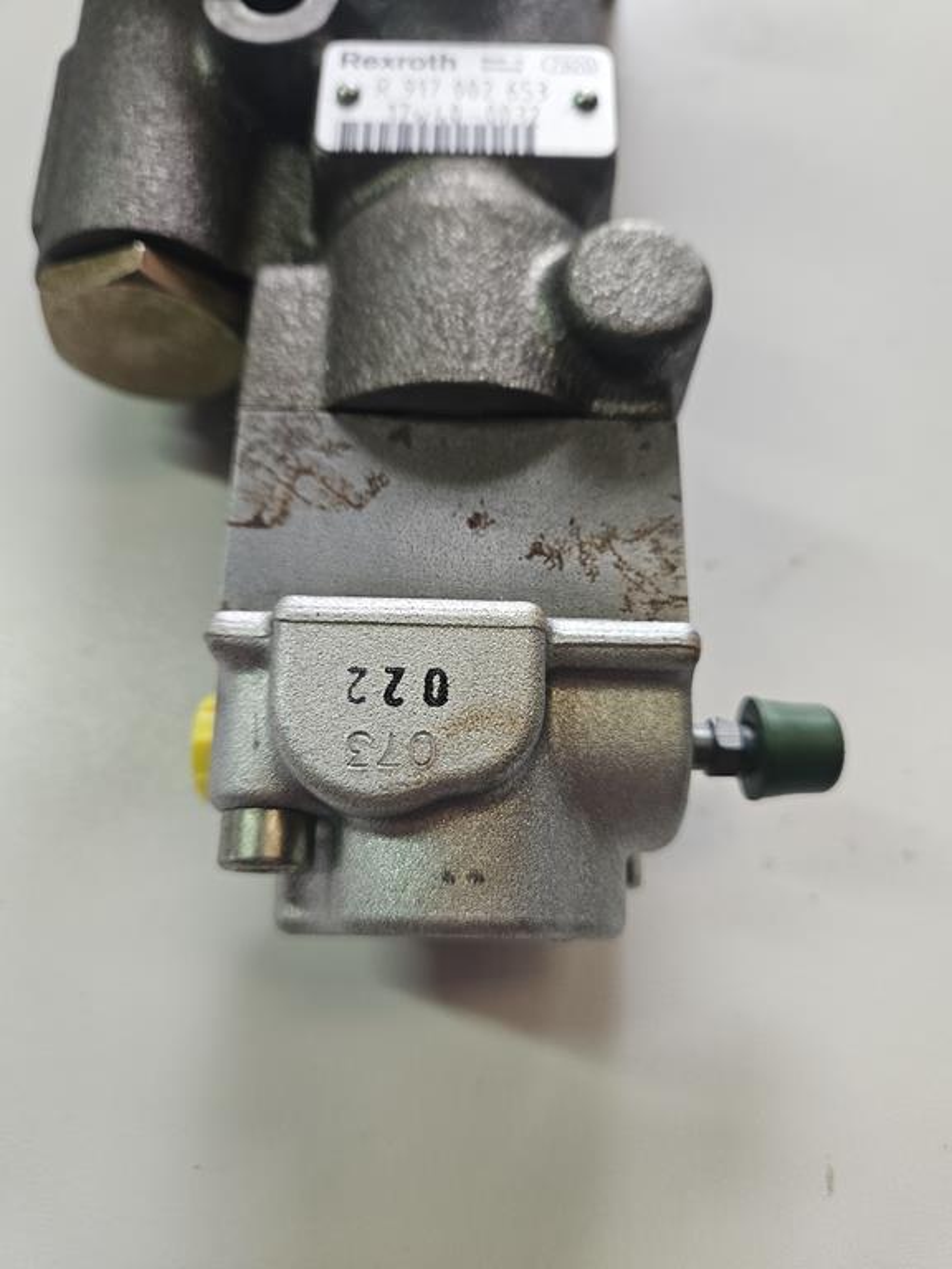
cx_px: 476
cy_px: 634
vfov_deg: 73.9
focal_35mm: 23
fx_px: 843
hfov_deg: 58.9
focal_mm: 5.4
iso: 200
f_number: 1.8
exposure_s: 1/180
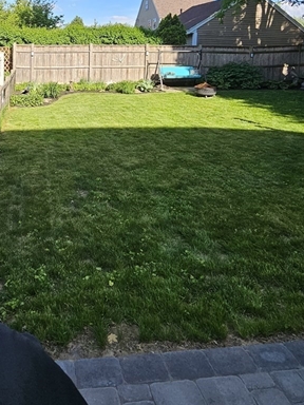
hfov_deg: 50.1
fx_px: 304
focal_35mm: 26
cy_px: 76
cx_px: 63
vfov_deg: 61.3
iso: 50
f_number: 2.2
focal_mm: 2.2
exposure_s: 1/829
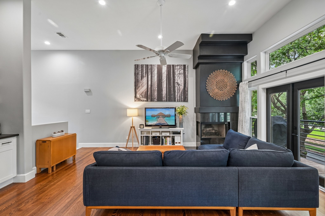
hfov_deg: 98.5
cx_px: 162
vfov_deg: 75.5
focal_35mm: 16
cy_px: 108
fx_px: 140
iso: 400
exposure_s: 1/6
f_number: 8
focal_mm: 15.5
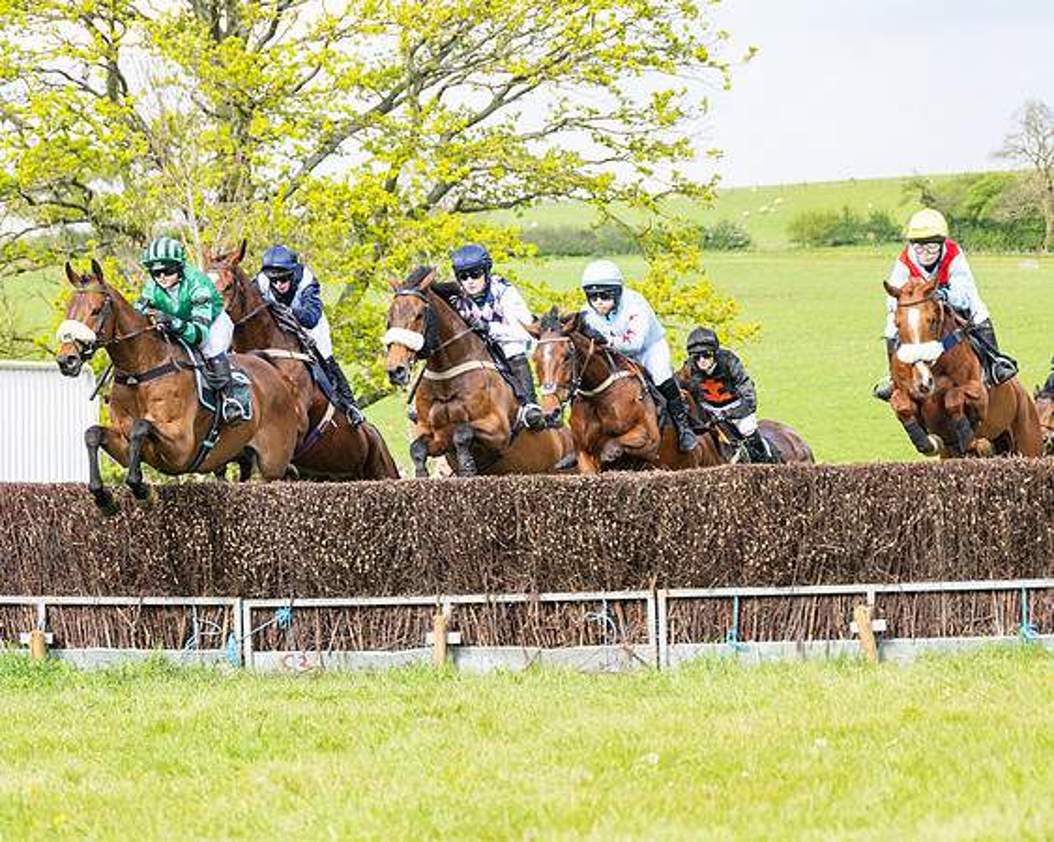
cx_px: 452
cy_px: 421
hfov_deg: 11.6
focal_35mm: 166
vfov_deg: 9.3
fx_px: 5165
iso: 400
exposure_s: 1/2000
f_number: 4
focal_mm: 98
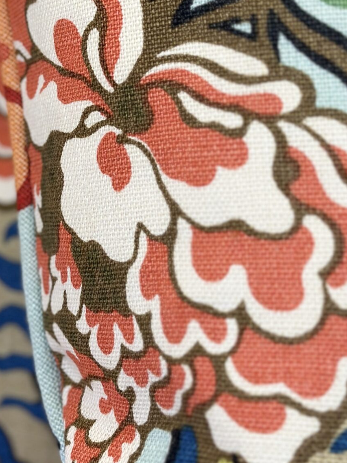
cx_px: 171
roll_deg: +1.5
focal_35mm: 108
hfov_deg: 13.7
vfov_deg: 18.0
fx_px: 1444
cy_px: 81
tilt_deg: -16.7
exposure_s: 1/120
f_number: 1.78
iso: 64
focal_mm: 6.86
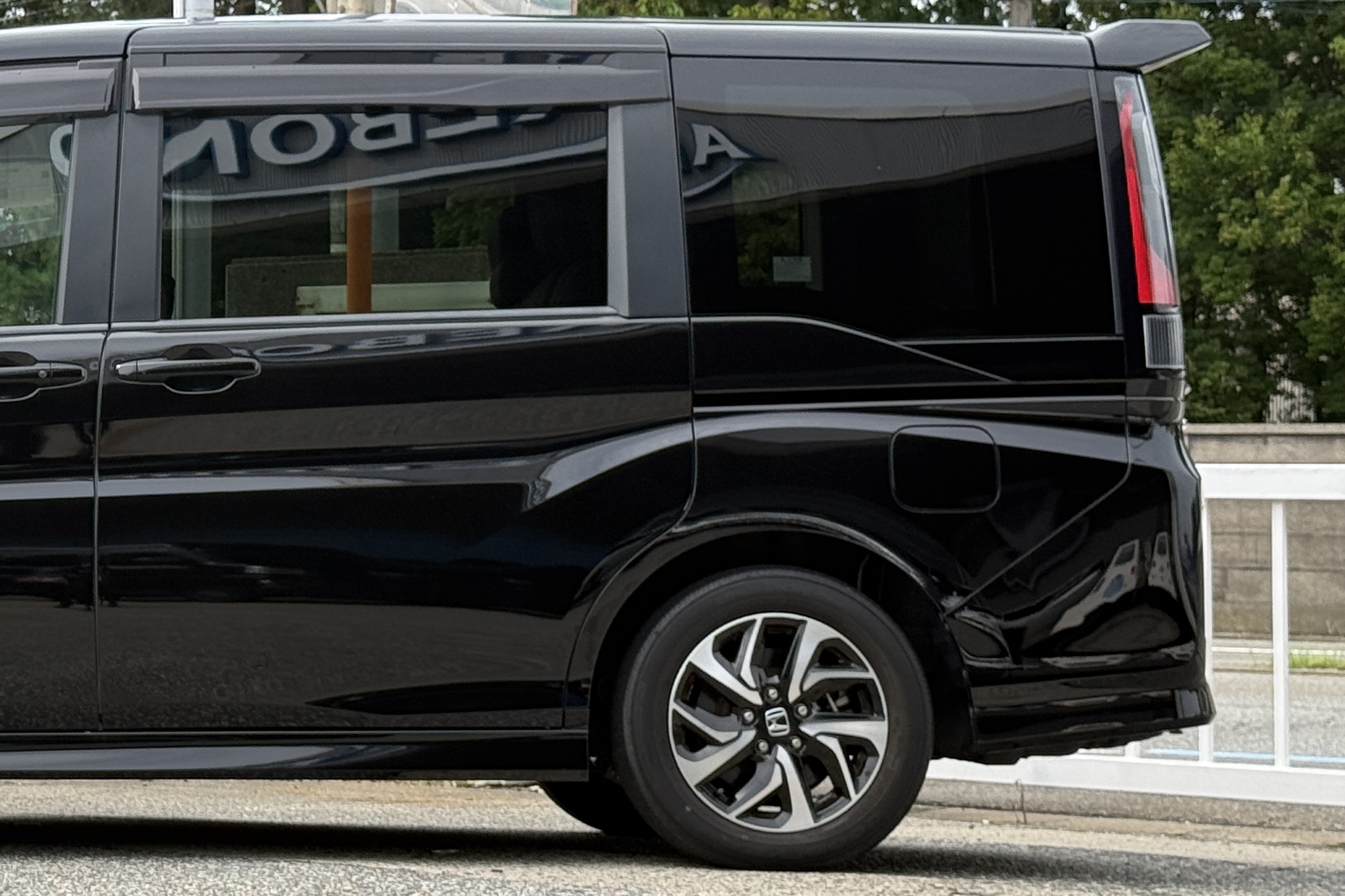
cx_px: 79
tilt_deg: +1.3
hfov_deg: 20.3
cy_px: 406
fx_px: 3661
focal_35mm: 98
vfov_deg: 14.0
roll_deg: -0.6
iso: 64
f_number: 1.78
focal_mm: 6.76
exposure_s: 1/1838
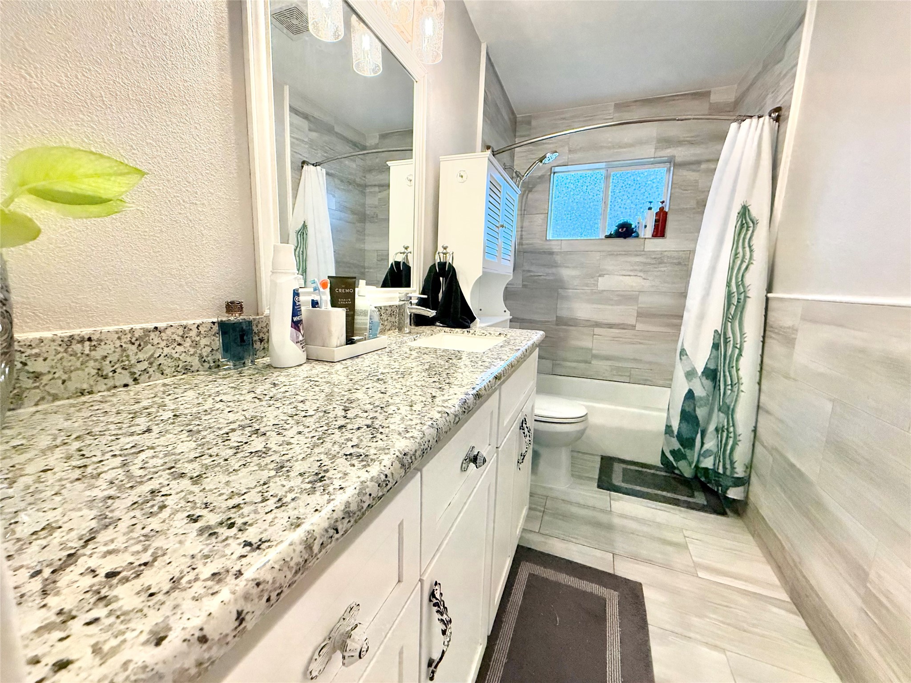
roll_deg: -1.4
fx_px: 368
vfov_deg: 85.7
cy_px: 342
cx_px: 456
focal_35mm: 14
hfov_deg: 102.1
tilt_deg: -8.9
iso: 320
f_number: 2.2
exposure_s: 1/120
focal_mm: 2.22
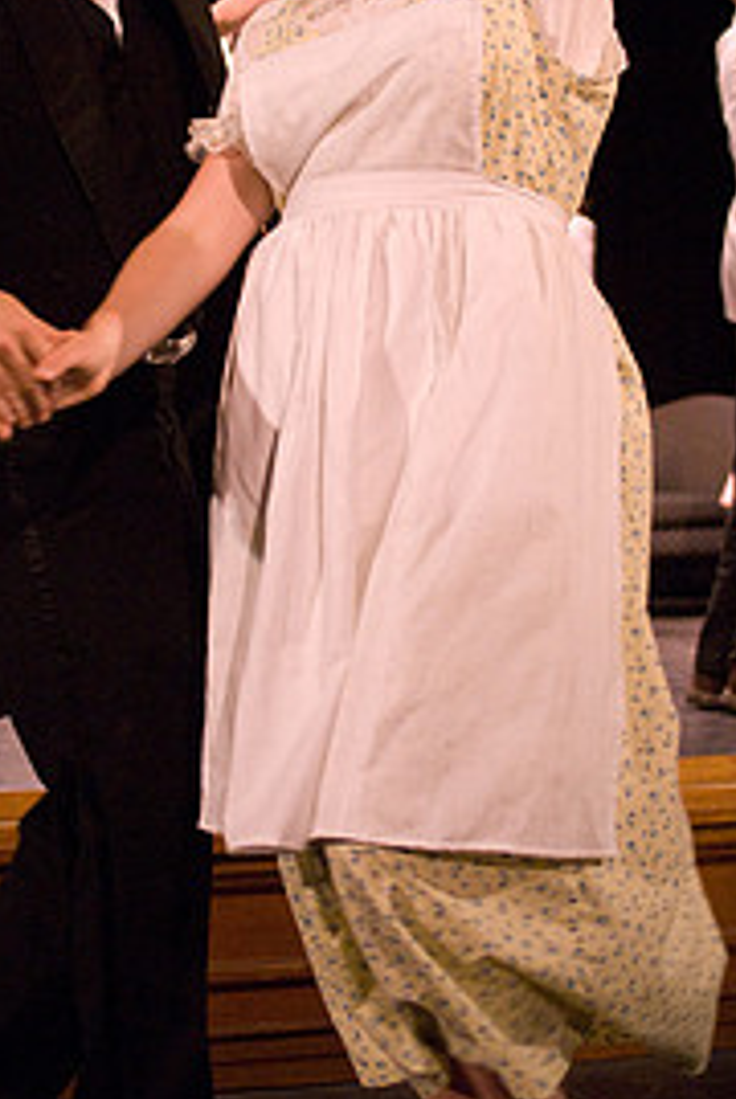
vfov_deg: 25.7
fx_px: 2381
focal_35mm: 78
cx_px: 346
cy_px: 274
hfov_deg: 17.6
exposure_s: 1/160
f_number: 2.8
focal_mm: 31
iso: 1600
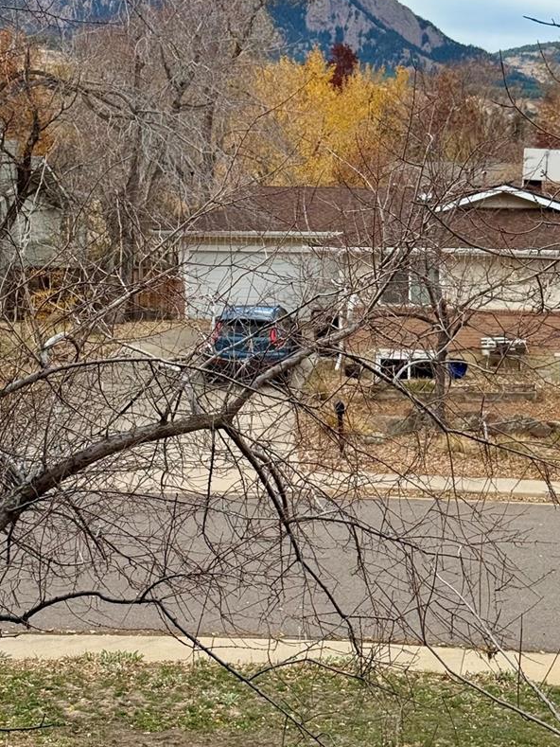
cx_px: 350
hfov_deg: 20.1
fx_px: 1574
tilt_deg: -1.7
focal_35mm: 73
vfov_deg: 26.4
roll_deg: -0.9
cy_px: 209
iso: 80
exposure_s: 1/2762
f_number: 1.78
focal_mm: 6.76
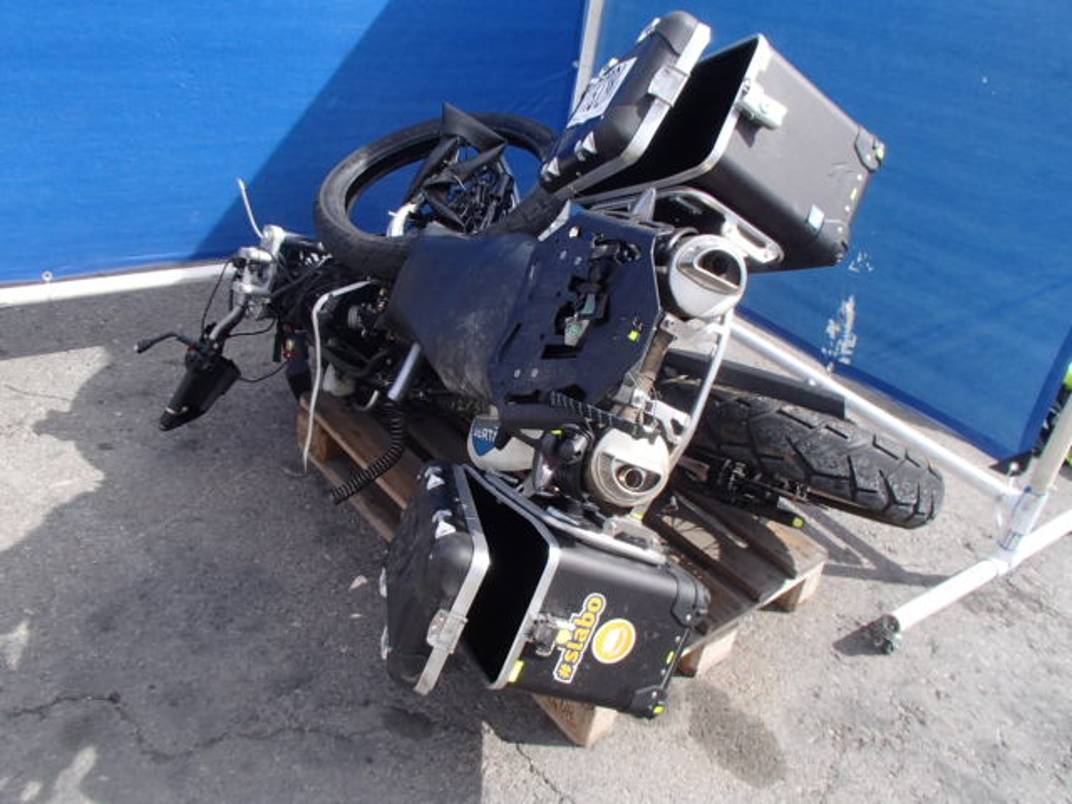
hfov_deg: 63.4
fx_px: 867
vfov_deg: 49.7
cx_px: 536
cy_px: 402
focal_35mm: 28
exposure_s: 1/400
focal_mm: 5
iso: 100
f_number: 3.9
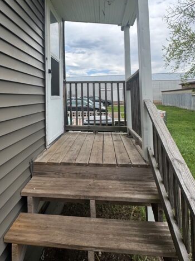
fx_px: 180
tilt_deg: +1.1
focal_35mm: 24
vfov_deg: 69.9
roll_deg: +0.5
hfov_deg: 56.5
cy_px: 91
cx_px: 82
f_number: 2.2
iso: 40
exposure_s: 1/1110
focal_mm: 2.22
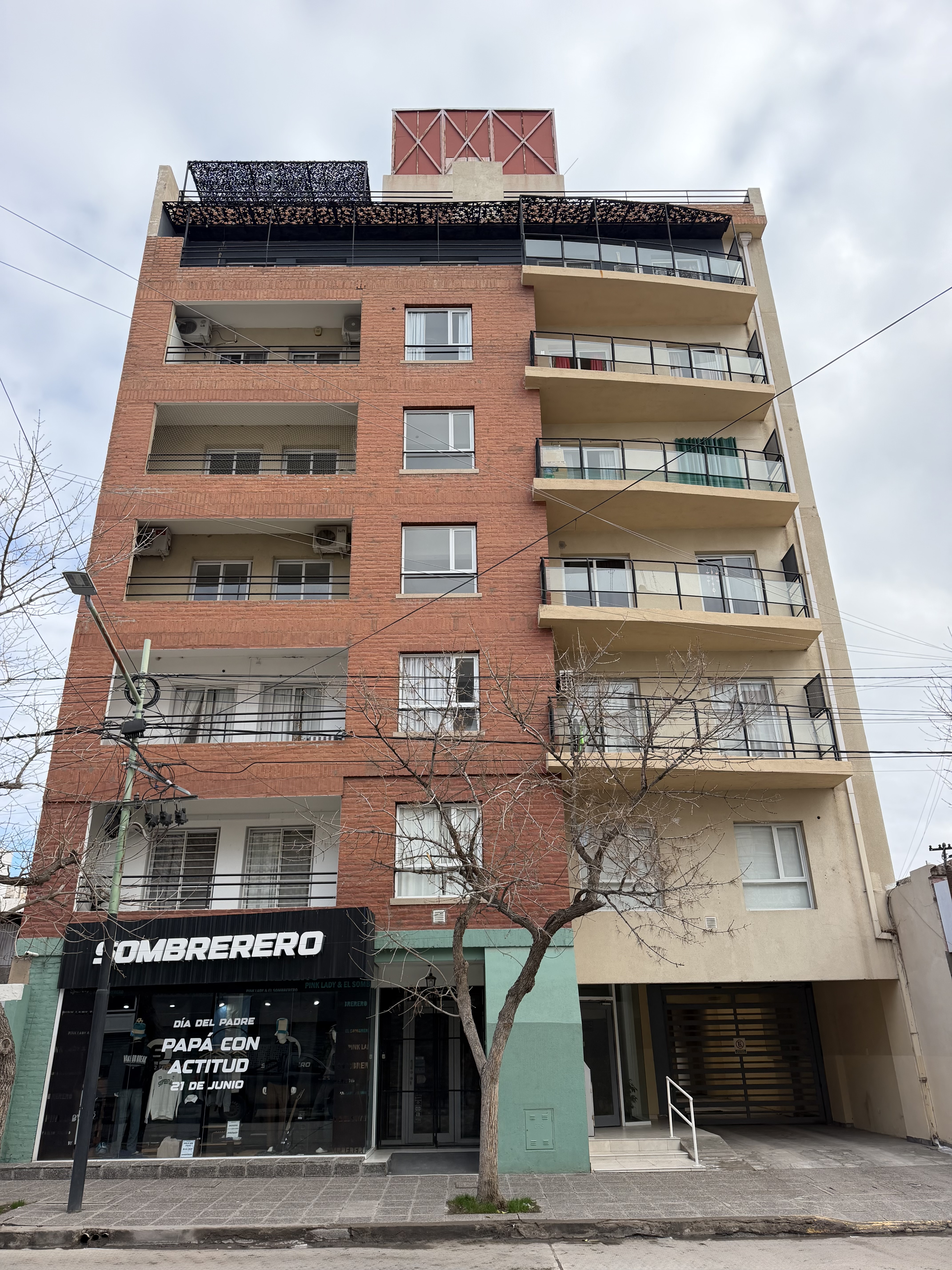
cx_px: 476
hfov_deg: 56.8
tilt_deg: +25.2
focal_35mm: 24
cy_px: 635
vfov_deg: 71.6
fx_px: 880
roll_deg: -0.5
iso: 100
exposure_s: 1/1949
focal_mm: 6.76
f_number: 1.78
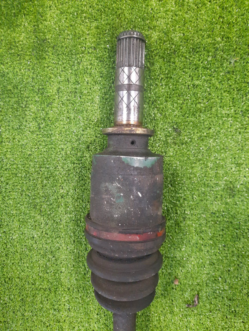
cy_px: 166
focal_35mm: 25
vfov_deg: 69.4
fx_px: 240
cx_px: 124
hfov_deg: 54.9
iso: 528
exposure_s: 1/25
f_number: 2
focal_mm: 4.6
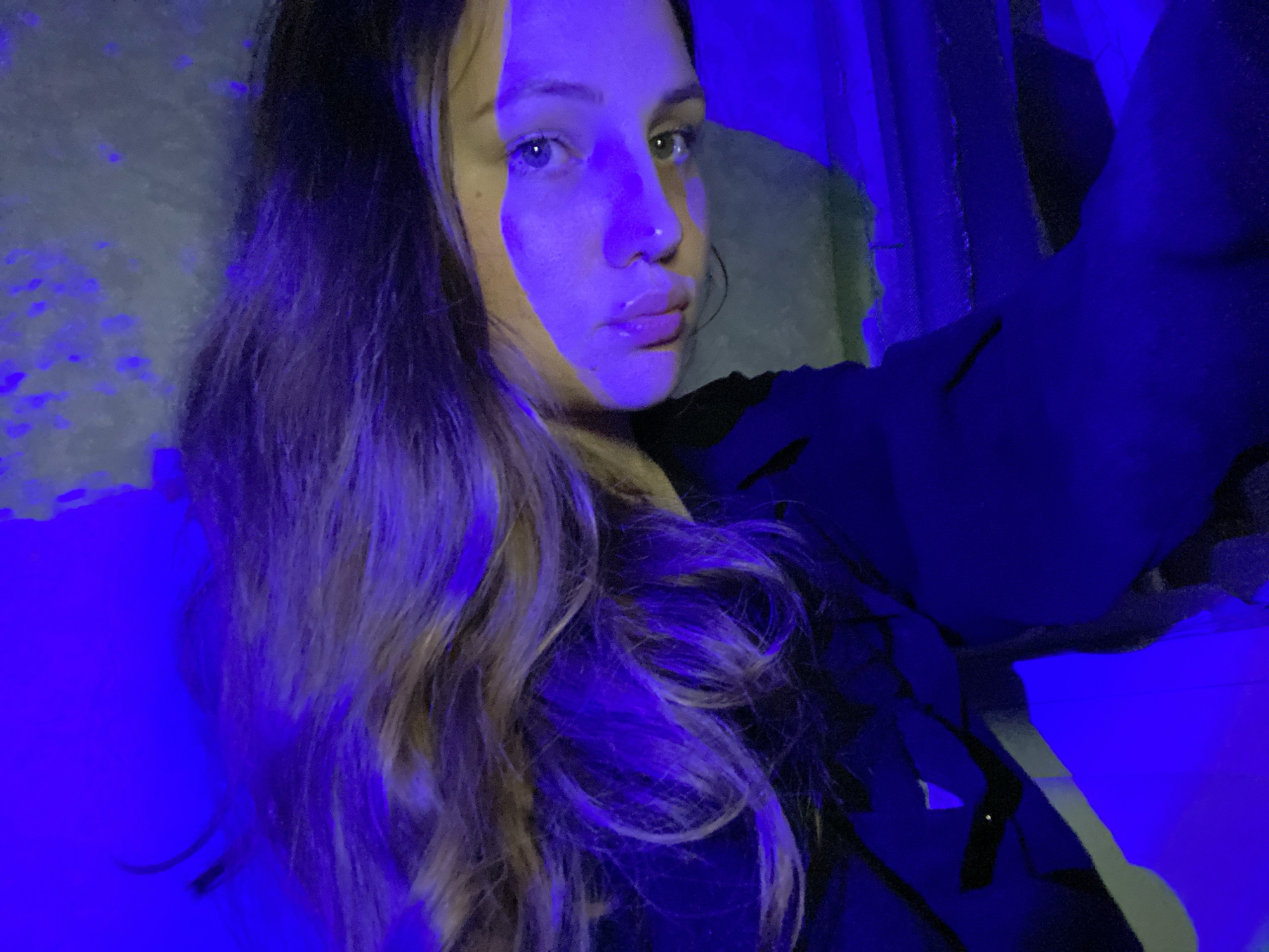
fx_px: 843
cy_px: 476
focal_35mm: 23
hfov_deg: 73.9
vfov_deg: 58.9
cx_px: 634
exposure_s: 1/15
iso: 800
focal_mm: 2.71
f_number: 2.2
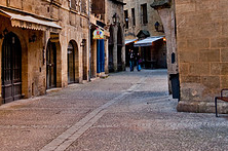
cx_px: 106
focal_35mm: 94
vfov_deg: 14.2
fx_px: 594
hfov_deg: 21.7
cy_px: -10
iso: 200
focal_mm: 24
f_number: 6.7
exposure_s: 1/60
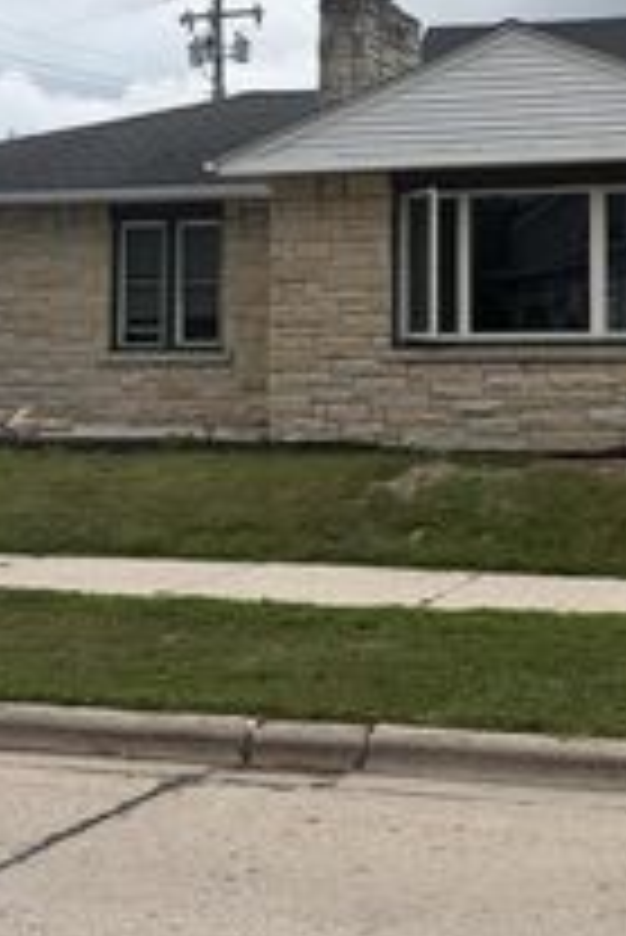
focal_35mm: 65
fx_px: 1692
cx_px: 455
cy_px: 245
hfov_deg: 20.8
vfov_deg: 30.5
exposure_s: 1/6329
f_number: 1.6
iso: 50
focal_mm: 5.96
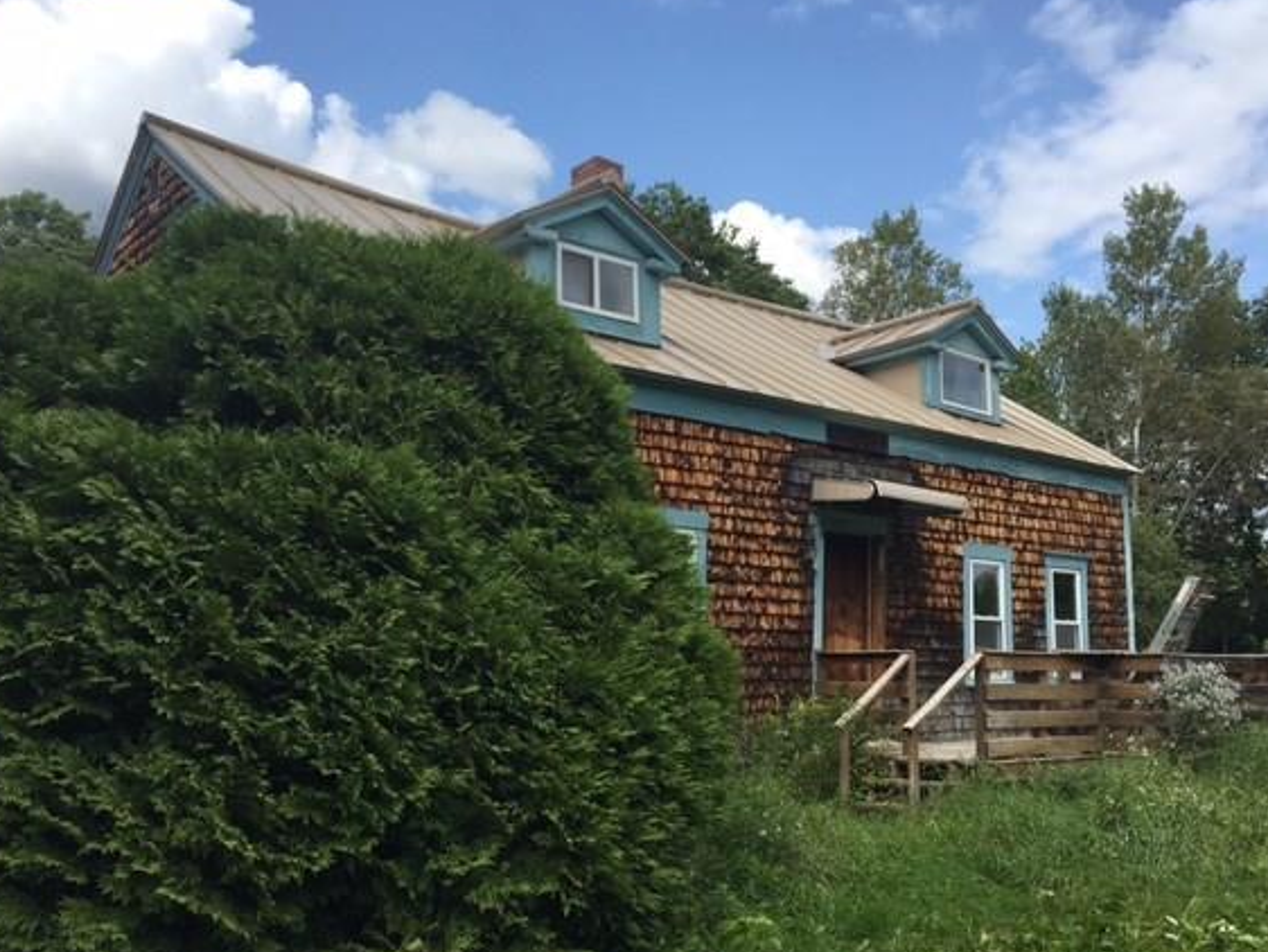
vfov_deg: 42.9
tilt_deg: +7.5
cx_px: 690
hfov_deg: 55.3
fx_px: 1209
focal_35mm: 33
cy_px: 517
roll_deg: -0.6
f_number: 2.2
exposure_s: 1/1131
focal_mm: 4.15
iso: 25
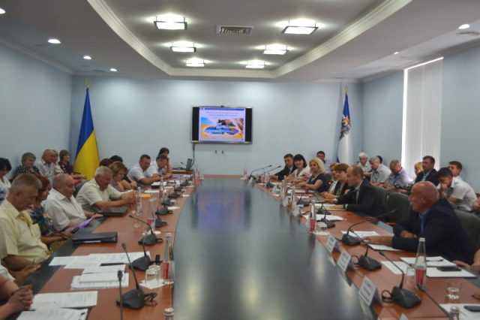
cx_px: 240
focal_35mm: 36
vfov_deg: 36.8
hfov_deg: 53.2
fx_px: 480
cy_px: 160
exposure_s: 1/50
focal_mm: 24
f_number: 4
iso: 400
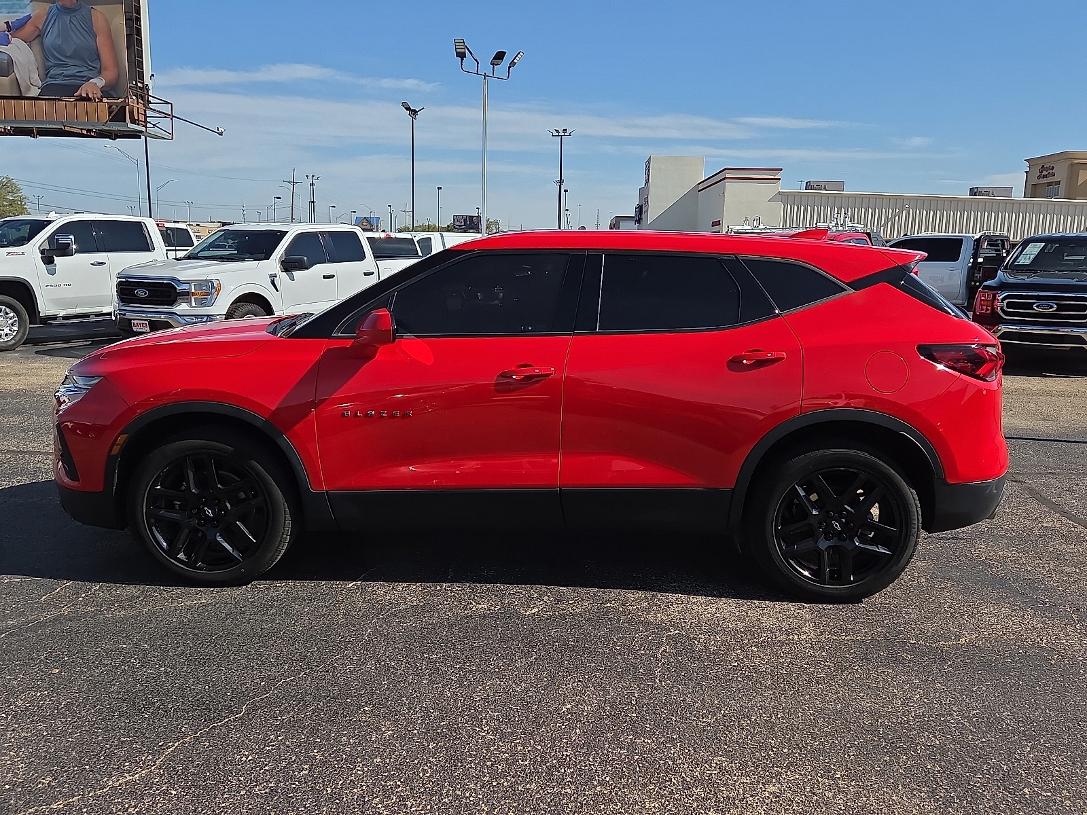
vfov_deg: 48.2
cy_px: 408
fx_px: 911
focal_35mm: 29
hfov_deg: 61.7
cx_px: 544
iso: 25
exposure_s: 1/2000
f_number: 1.8
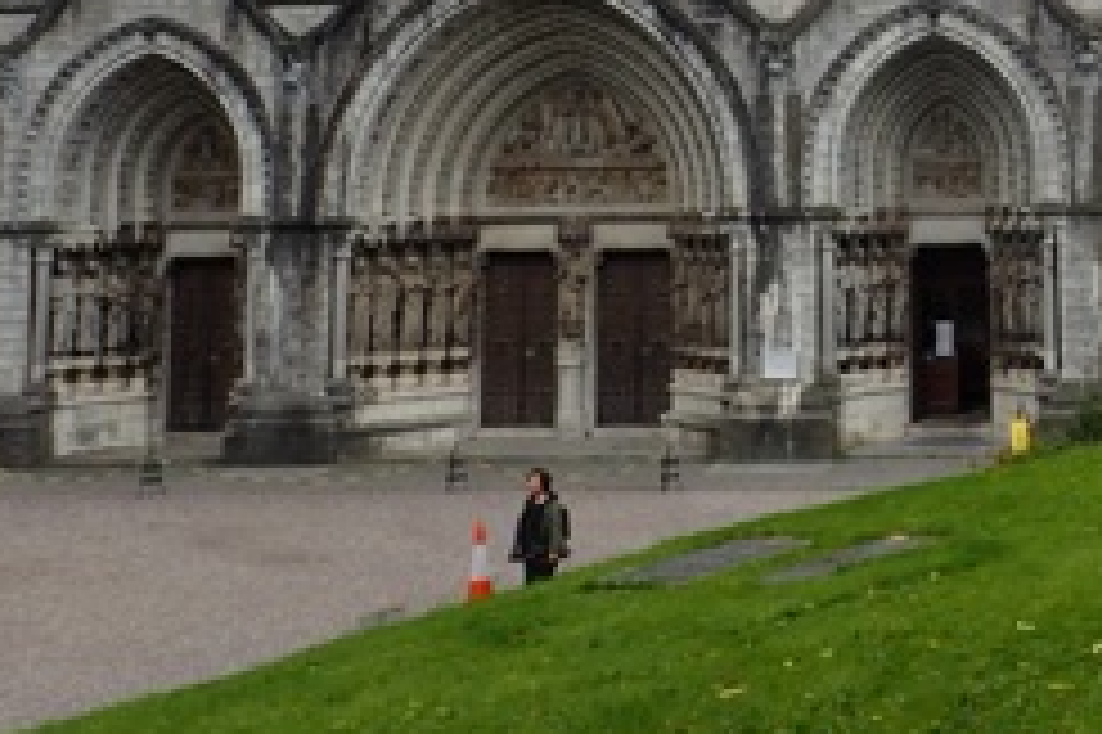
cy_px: 18
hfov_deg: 35.9
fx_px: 1560
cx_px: 1048
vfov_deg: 25.3
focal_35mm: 51
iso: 100
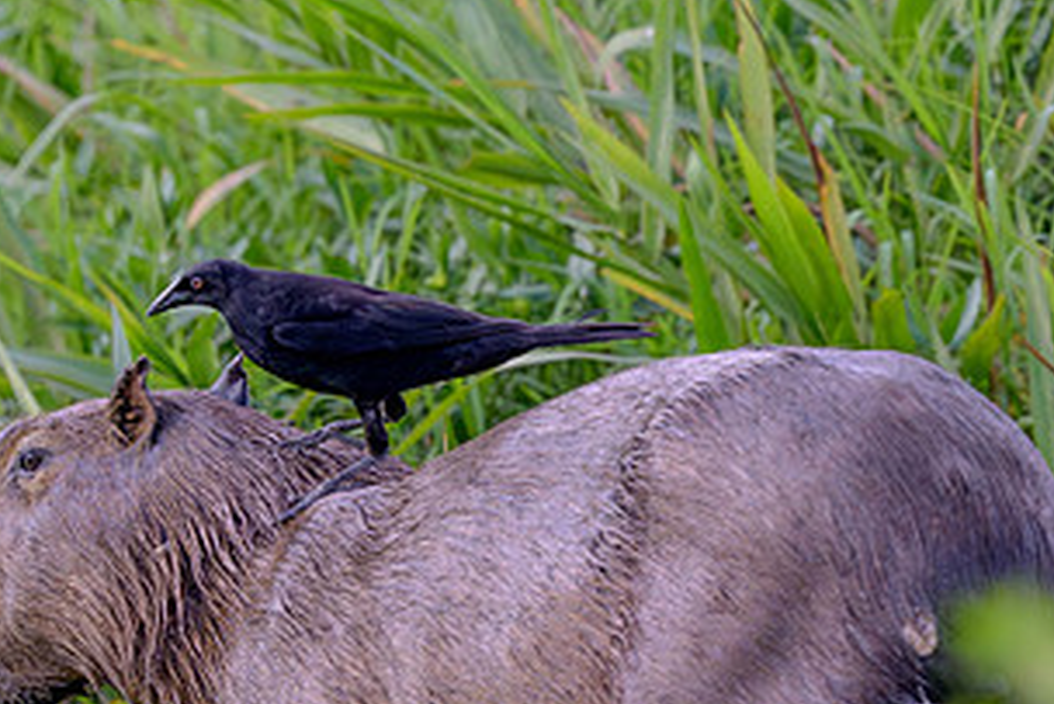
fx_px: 46835
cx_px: 580
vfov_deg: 0.9
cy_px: 572
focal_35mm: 1599
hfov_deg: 1.3
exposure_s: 1/3200
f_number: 4.5
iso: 2200
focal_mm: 400
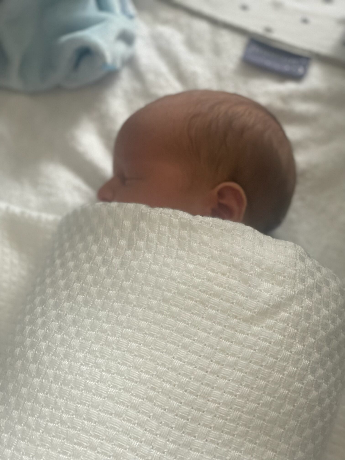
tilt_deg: -71.7
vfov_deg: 36.8
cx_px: 172
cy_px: 230
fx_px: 691
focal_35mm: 52
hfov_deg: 28.0
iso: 250
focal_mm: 6
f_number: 2
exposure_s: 1/75
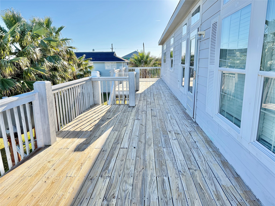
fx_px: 191
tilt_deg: -12.1
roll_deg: +0.9
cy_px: 103
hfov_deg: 71.6
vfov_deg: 56.8
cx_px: 138
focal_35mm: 24
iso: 100
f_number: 1.78
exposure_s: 1/1410
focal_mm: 6.76
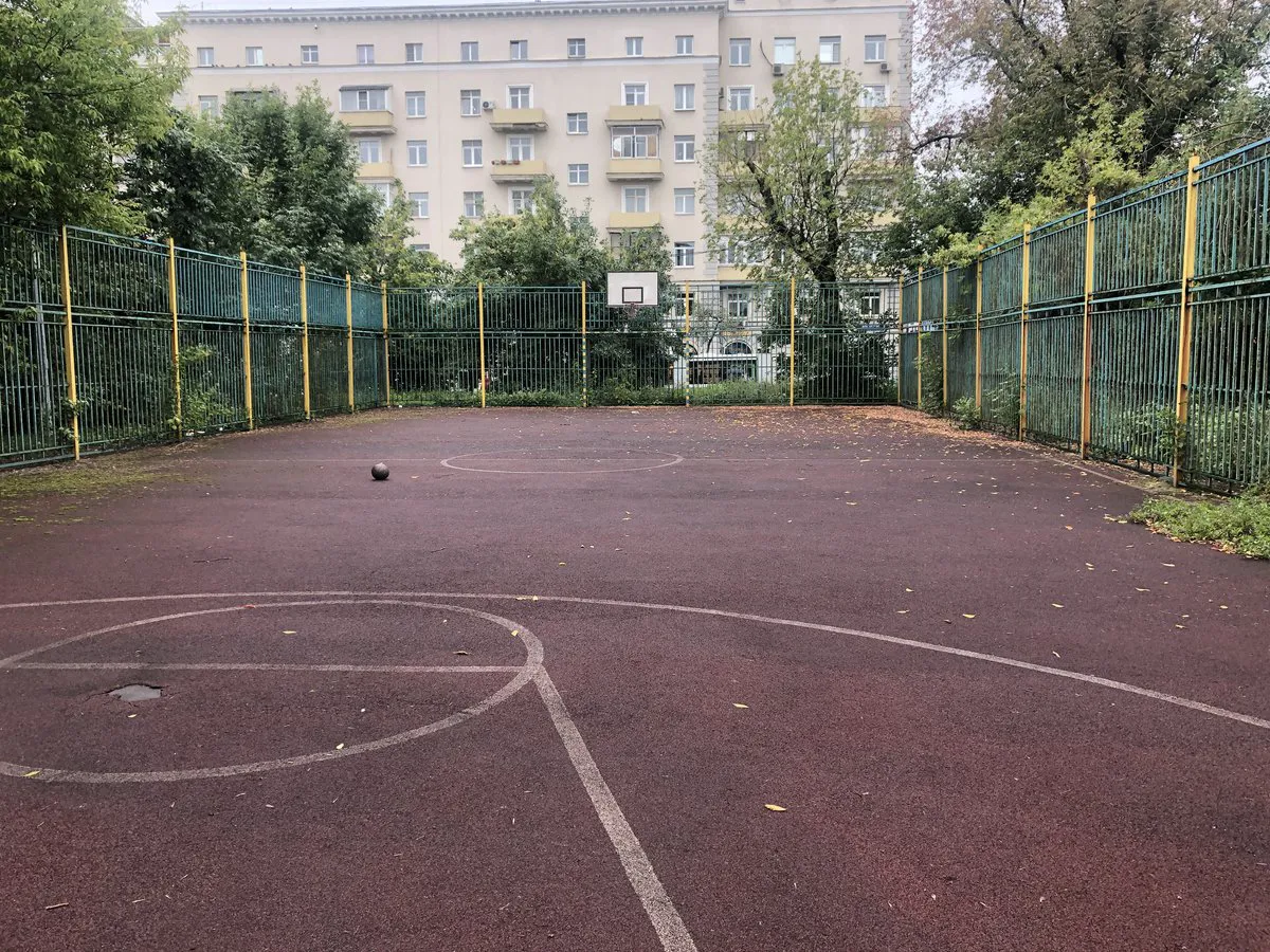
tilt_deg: -7.0
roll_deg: +1.3
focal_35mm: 28
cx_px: 635
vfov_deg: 49.7
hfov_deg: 63.4
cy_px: 476
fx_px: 1027
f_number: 1.8
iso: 40
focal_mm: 4
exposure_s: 1/120
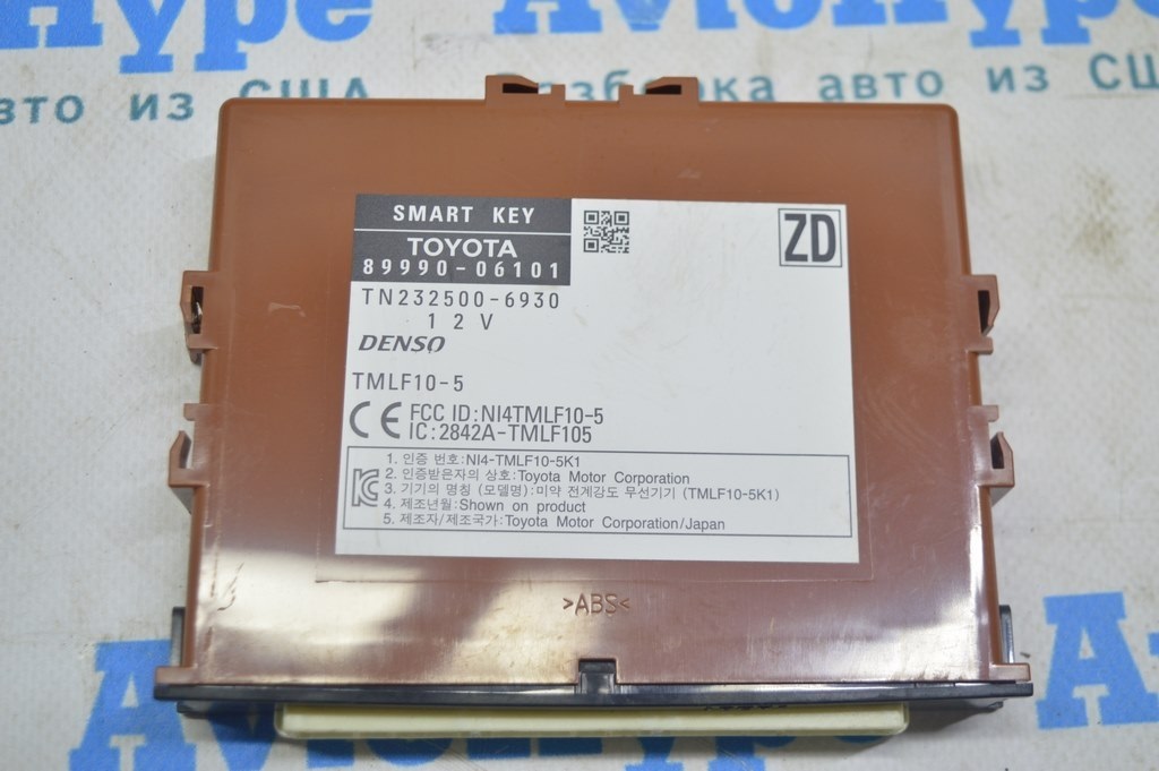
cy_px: 386
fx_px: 1689
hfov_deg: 37.9
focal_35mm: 52
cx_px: 580
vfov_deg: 25.7
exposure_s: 1/40
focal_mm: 35
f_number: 4.5
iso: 400
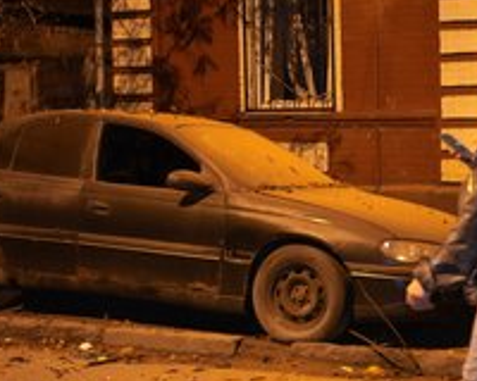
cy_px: 142
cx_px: 289
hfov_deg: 21.2
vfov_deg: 17.1
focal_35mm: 90
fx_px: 1271
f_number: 2.8
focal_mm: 48
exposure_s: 1/100
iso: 12800
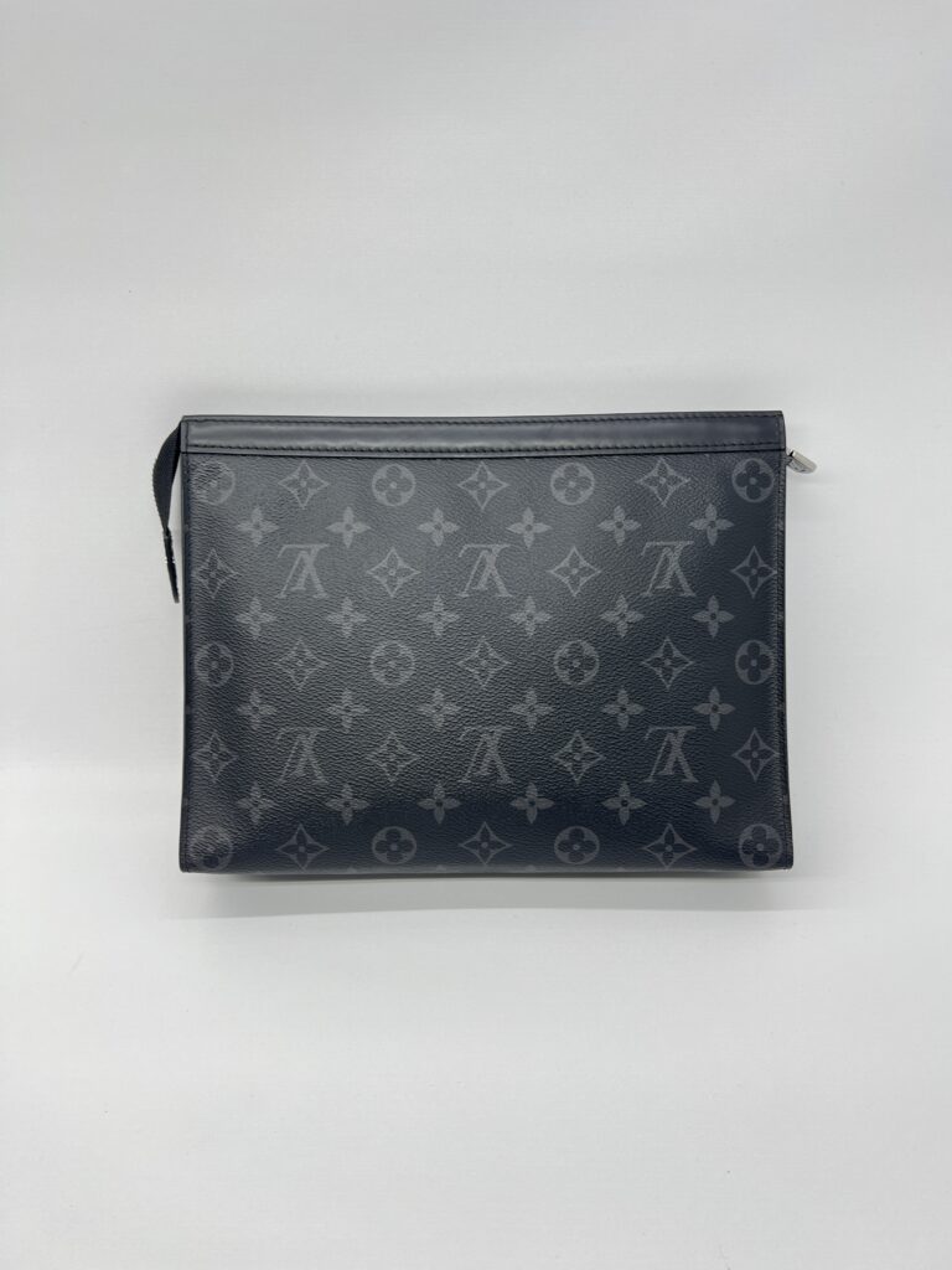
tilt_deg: -35.9
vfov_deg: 67.3
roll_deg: +2.0
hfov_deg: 53.1
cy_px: 635
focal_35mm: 26
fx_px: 953
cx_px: 476
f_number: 1.5
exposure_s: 1/100
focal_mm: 5.7
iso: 32
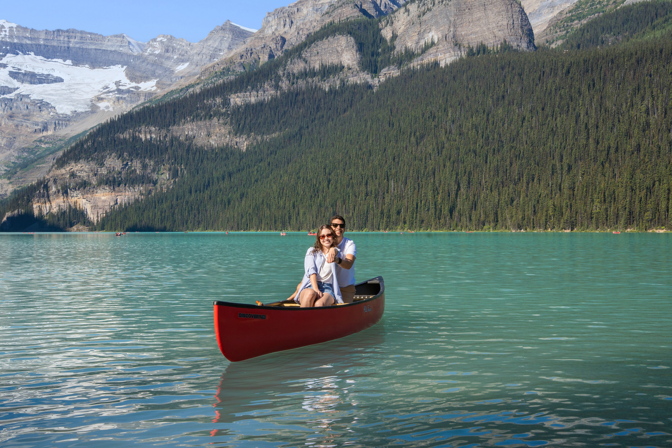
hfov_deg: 43.6
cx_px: 336
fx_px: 840
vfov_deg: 29.9
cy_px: 224
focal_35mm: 45
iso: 320
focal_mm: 45
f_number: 11
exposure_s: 1/500
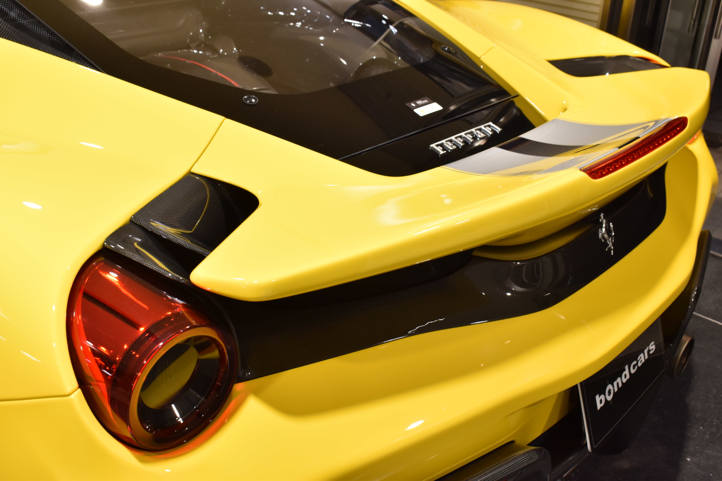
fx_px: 782
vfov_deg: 34.2
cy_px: 240
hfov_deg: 49.6
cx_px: 361
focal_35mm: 39
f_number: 8
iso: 560
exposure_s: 1/40
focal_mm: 26
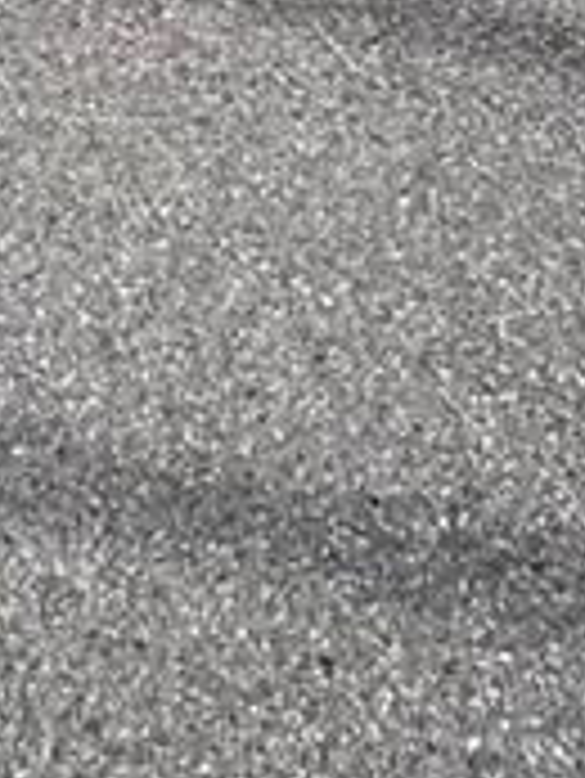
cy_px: -1345
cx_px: 50
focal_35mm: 97
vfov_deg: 12.6
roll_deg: +0.7
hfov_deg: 15.1
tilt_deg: -0.7
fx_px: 2183
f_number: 2.2
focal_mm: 2.22
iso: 40
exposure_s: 1/3125
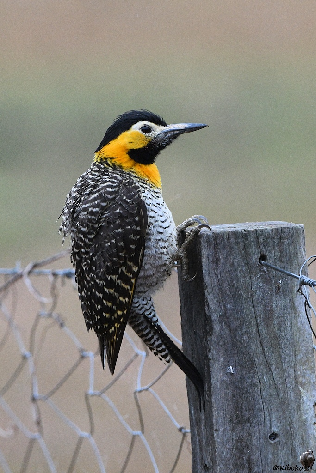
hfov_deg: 1.8
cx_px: 158
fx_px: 9871
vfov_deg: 2.7
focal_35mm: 750
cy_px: 236
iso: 1250
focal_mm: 500
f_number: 5.6
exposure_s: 1/320
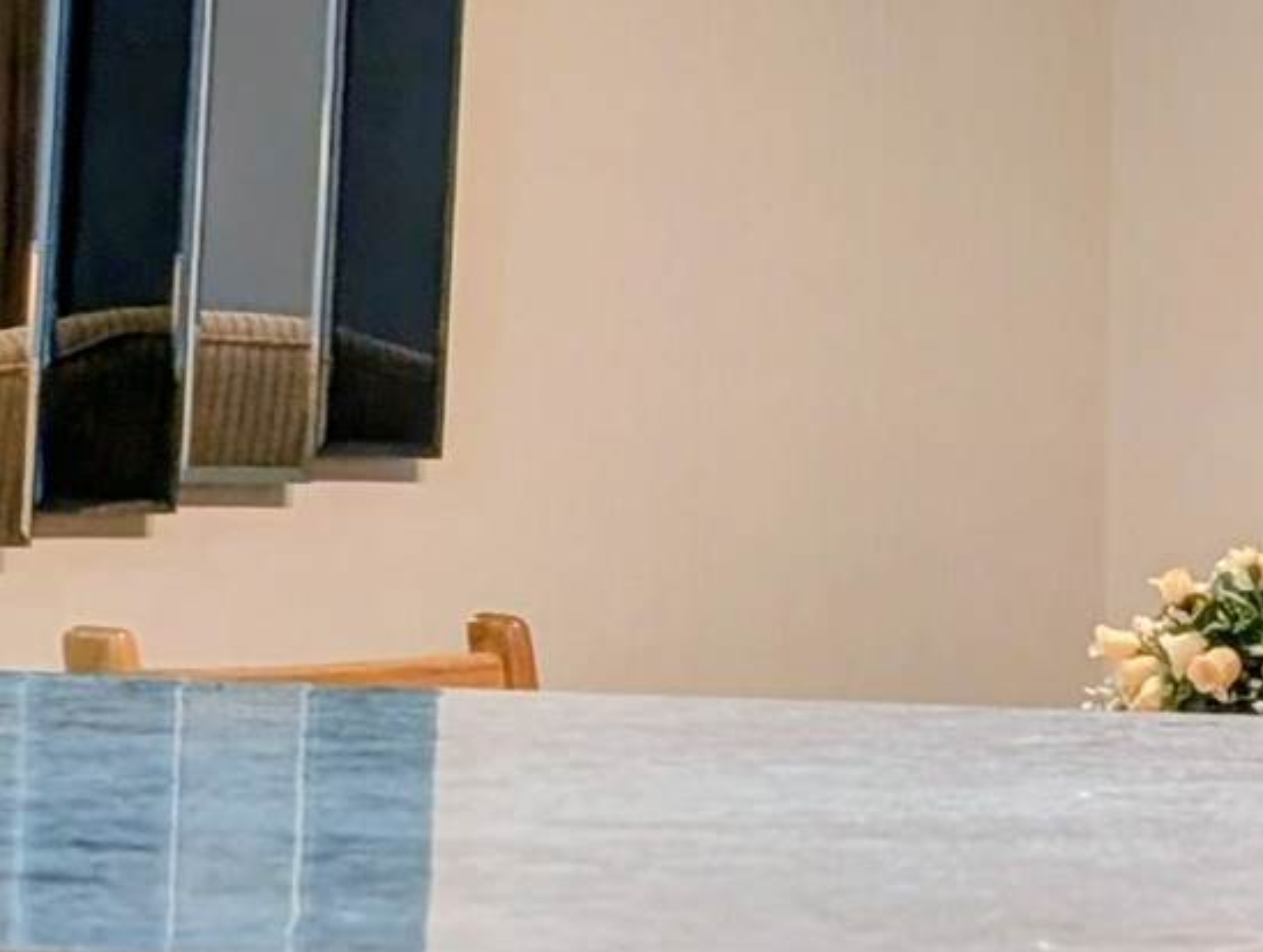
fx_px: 4898
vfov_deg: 11.1
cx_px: 3266
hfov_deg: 11.5
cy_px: 369
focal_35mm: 134
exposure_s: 1/60
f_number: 1.68
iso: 70
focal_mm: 6.9
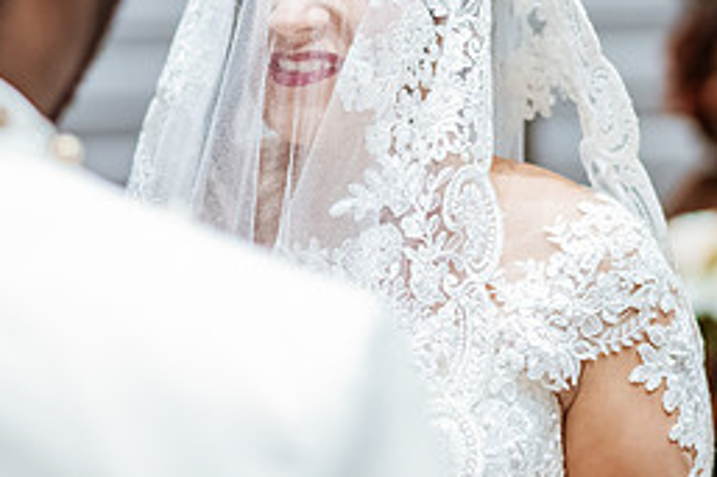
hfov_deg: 15.6
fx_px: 2607
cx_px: 285
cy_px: 29
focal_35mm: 131
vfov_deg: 10.4
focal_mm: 58
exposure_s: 1/800
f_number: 1.4
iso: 1600
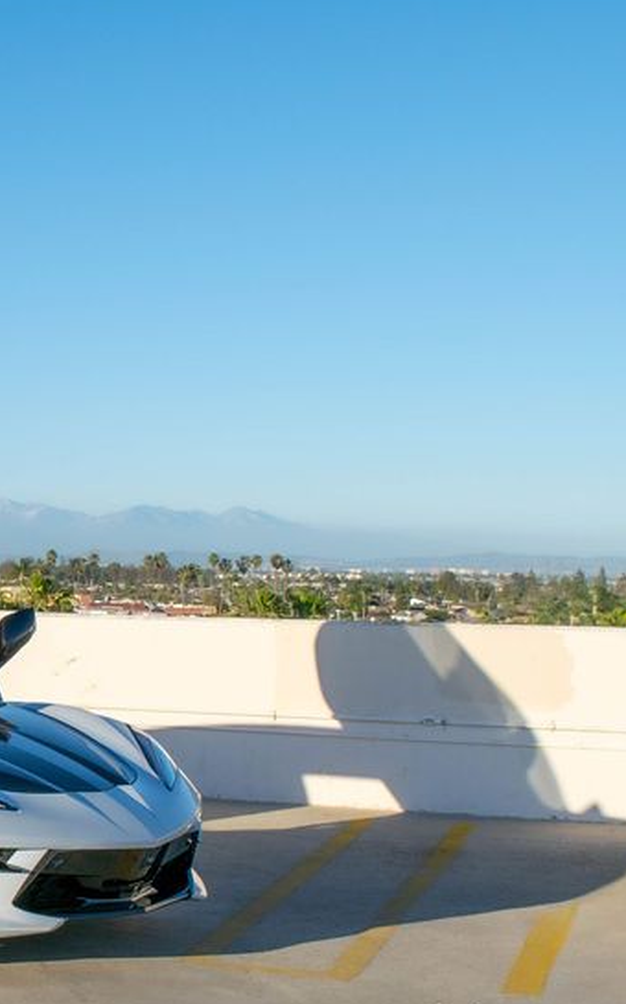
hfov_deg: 17.4
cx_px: -239
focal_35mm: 69
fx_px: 1886
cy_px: 583
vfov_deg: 29.7
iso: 200
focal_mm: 24
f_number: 11
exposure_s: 1/500
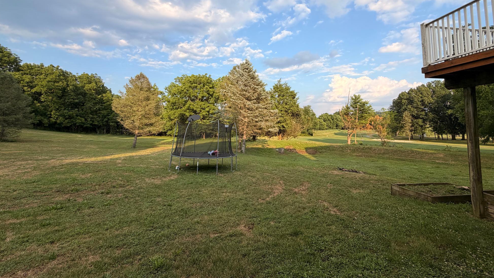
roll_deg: +1.3
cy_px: 108
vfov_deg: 66.3
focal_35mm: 16
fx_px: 210
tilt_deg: +4.0
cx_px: 256
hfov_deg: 99.3
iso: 40
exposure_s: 1/770
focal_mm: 2.22
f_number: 2.2
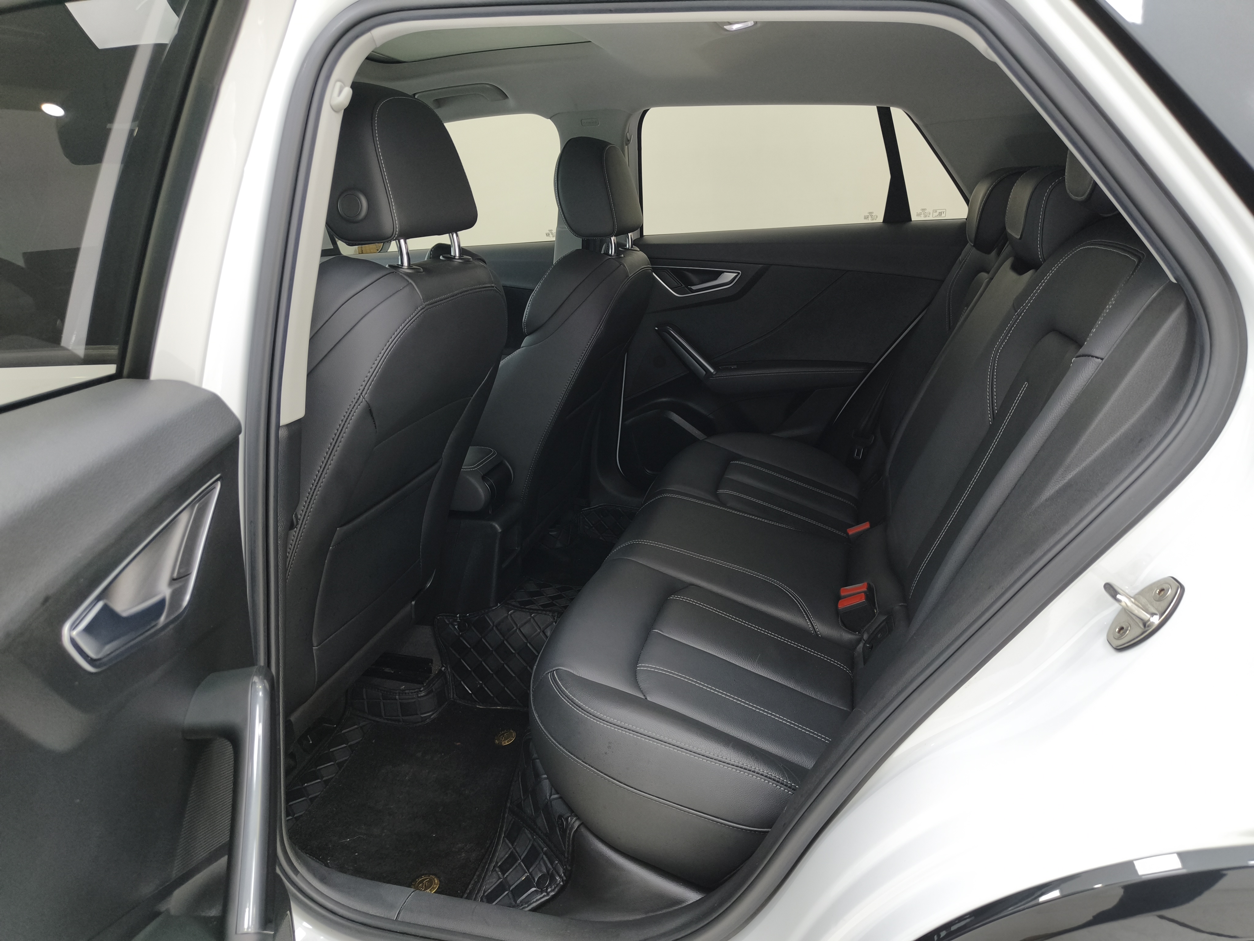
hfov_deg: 73.9
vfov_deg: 58.9
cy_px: 470
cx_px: 627
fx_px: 833
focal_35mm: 23
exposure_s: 1/50
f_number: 1.88
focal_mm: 5.56
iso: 200
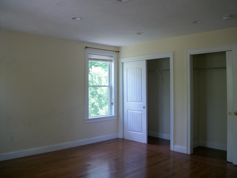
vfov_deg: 44.2
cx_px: 118
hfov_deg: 56.8
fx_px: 219
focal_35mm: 32
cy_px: 89
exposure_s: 1/50
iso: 80
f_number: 2.9
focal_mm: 5.7
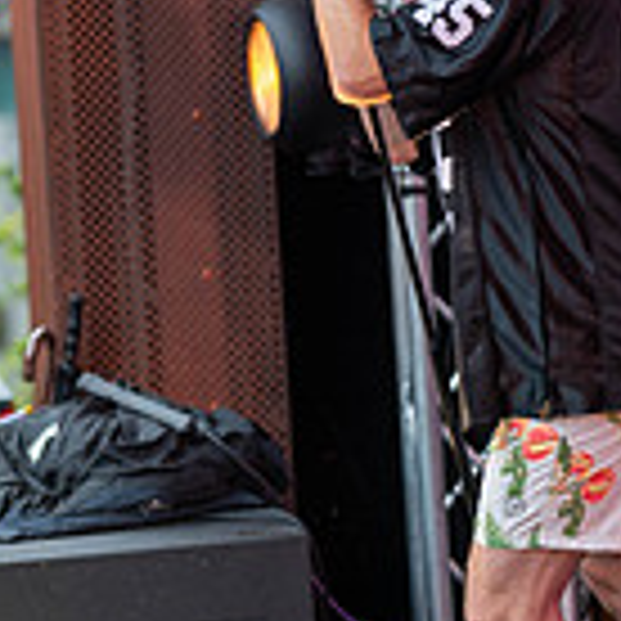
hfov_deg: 7.4
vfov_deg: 7.4
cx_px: 362
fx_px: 4770
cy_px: 468
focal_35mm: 235
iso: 220
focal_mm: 85
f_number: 2
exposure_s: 1/200
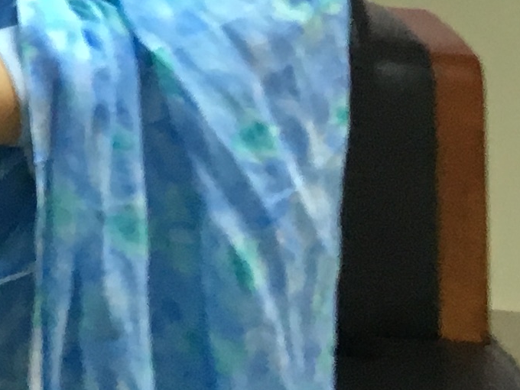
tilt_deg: -7.1
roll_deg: +1.8
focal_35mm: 172
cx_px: -866
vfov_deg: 8.1
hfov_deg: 9.7
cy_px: -464
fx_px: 2584
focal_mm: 4.15
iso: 100
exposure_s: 1/33
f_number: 2.2
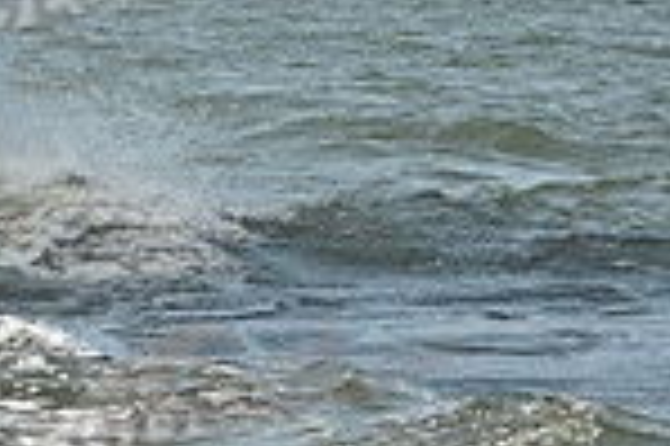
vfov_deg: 5.0
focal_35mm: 273
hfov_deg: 7.4
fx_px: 5075
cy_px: -214
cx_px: -391
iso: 320
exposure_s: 1/1250
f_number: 9
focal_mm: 70
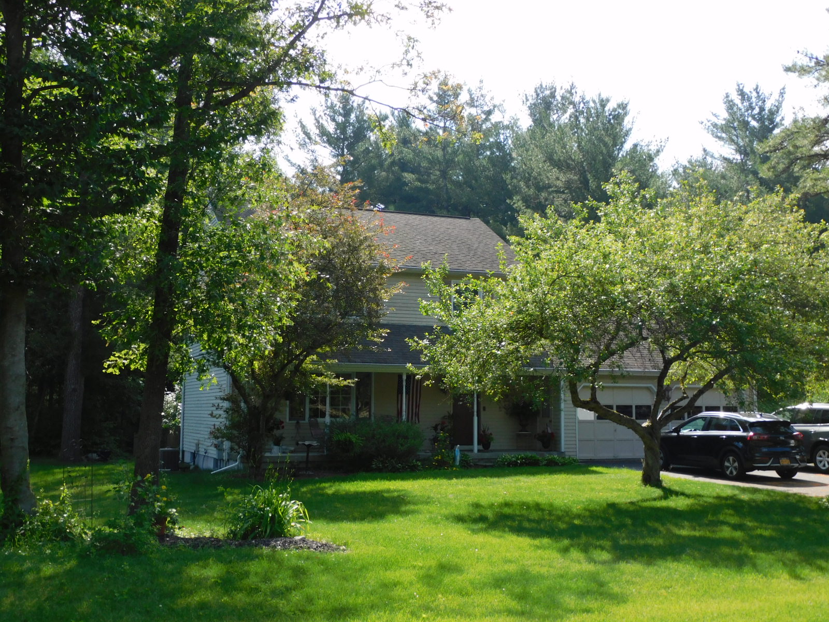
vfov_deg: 36.0
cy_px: 311
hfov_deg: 46.8
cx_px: 414
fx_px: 958
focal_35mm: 40
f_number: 3.8
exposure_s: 1/500
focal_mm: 7.2
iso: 125
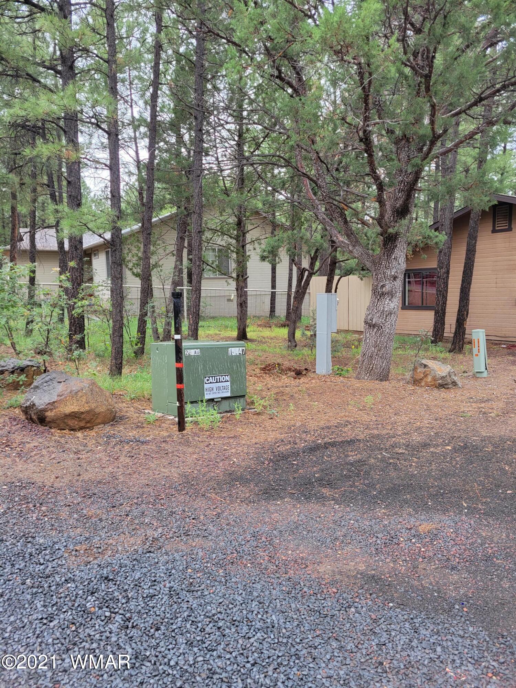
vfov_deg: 67.3
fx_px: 517
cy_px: 344
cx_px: 258
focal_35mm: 26
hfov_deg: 53.1
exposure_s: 1/126
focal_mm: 5.4
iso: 40
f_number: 1.8
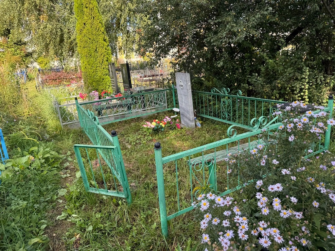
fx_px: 232
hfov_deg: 71.6
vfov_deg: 56.8
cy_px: 126
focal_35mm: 24
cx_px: 168
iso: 80
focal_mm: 6.76
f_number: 1.78
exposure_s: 1/602
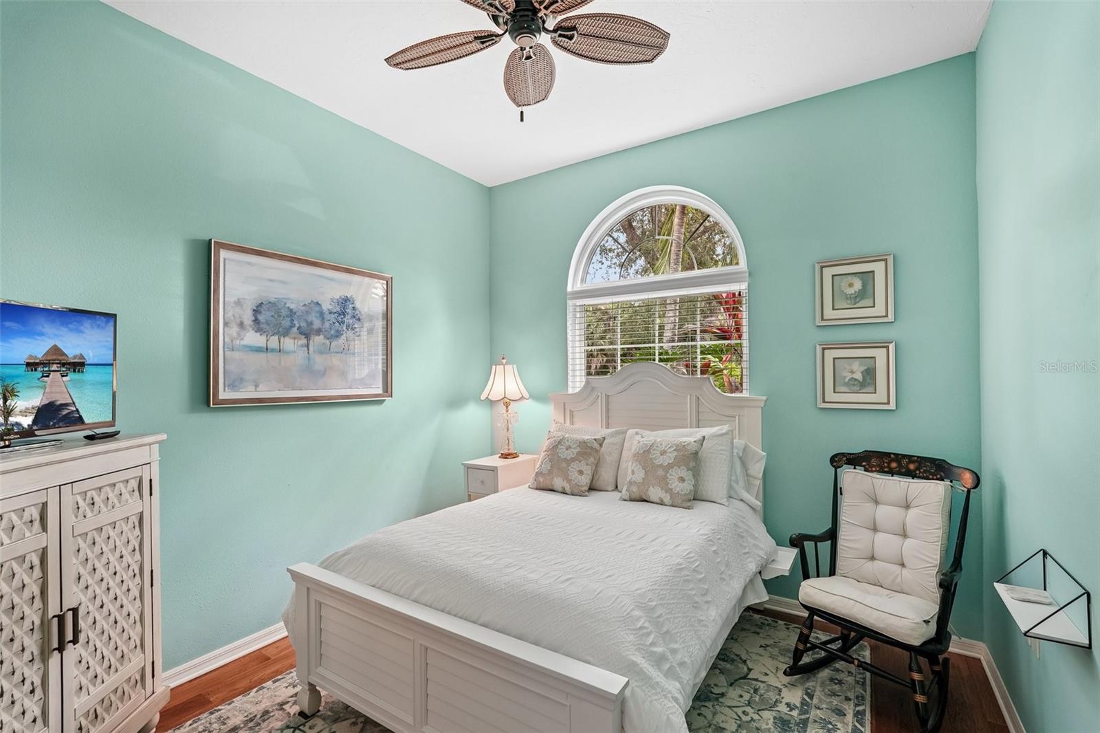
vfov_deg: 73.7
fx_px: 489
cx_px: 550
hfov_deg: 96.7
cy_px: 366
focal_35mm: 16
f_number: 8
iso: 400
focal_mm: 16
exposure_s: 1/10
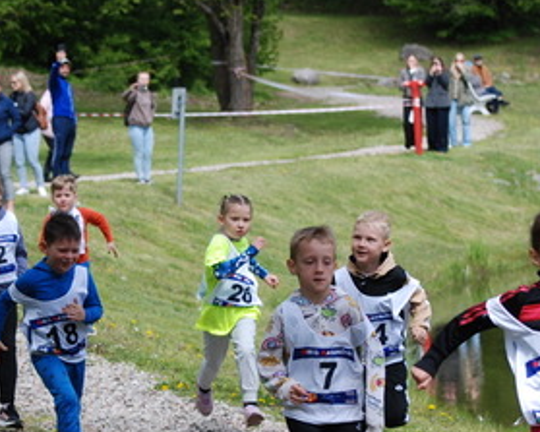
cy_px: 250
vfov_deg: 6.8
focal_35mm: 226
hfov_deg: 8.6
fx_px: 3611
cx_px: 263
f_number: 4.5
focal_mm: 70
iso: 200
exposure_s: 1/800
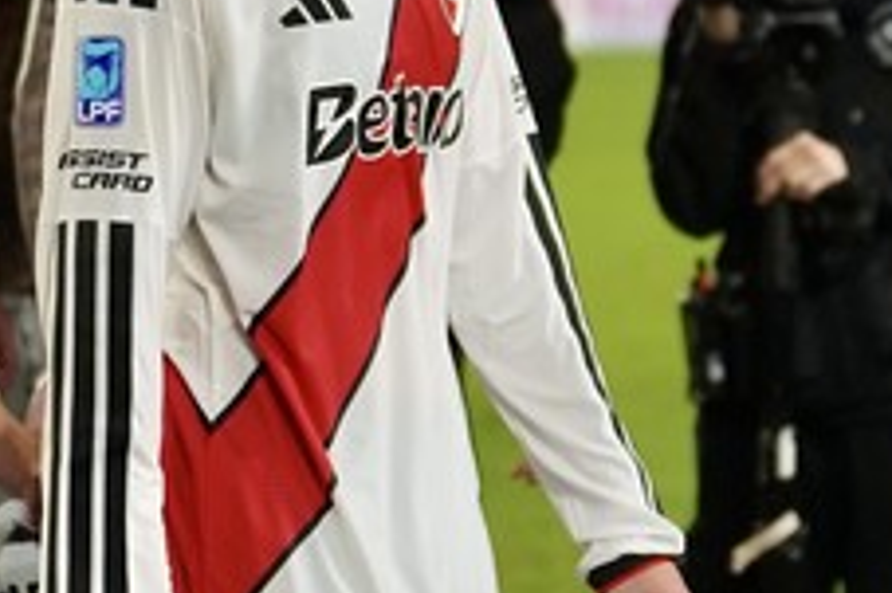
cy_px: 63
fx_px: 8245
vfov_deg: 4.1
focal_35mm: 333
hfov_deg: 6.2
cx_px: 228
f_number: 2.8
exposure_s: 1/1250
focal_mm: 70
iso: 2000
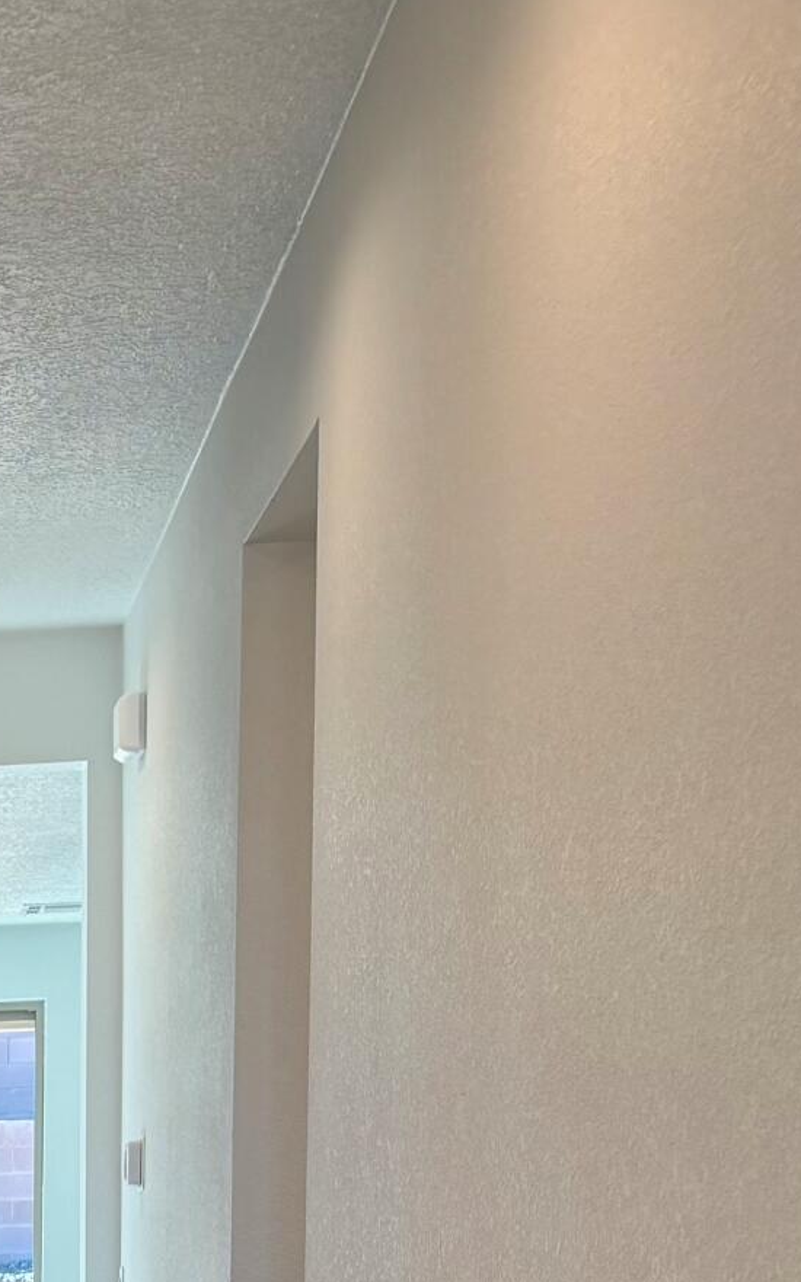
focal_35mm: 94
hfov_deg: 12.1
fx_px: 3283
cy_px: 1530
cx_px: -865
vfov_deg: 20.7
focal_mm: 5.96
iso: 50
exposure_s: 1/161
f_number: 1.6
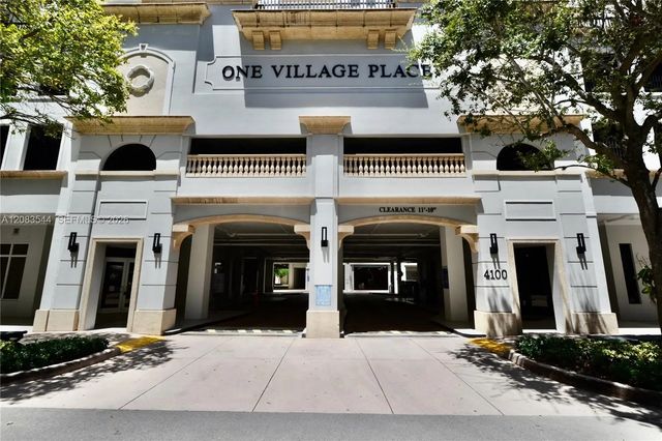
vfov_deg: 77.3
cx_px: 331
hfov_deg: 100.4
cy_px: 220
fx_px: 276
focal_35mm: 15
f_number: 8
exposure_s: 1/250
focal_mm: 10
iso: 100
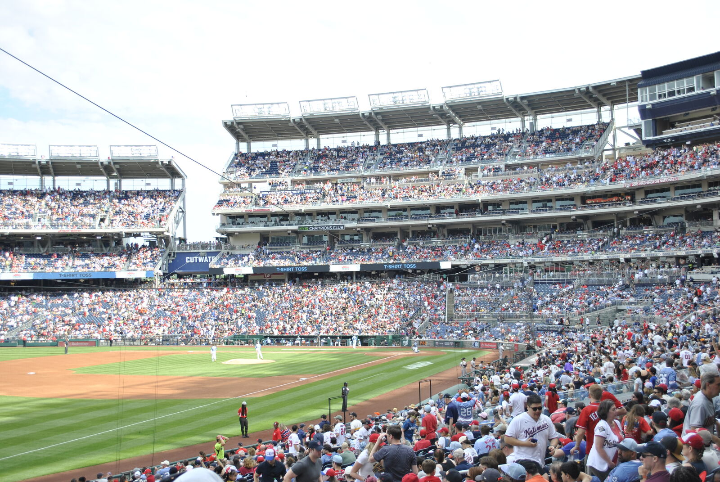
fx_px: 841
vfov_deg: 32.0
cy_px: 241
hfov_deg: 46.3
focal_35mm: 42
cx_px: 360
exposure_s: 1/250
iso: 100
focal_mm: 28
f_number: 4.5
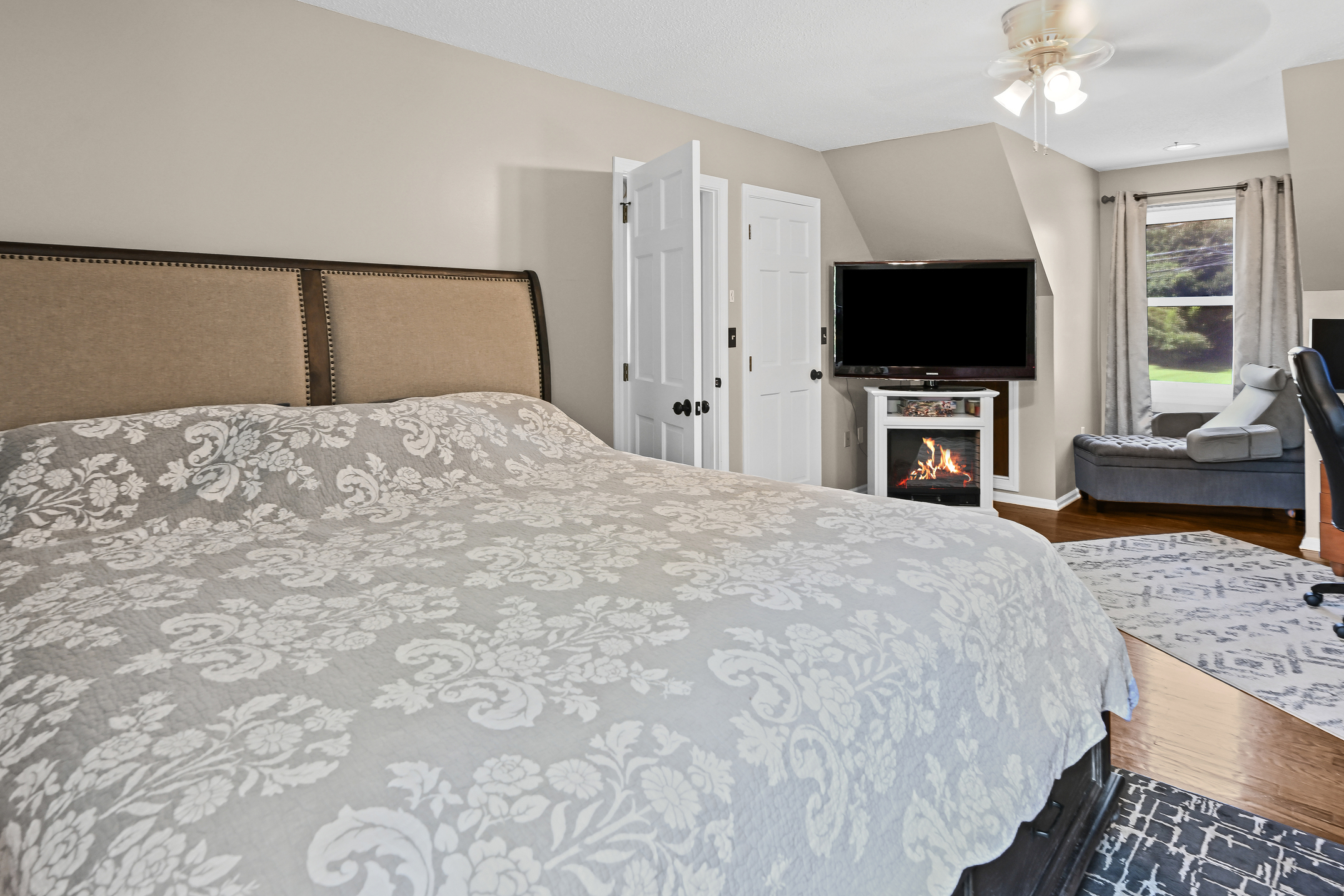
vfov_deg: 60.7
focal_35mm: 20
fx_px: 747
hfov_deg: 84.0
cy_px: 313
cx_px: 656
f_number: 8
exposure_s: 1/3
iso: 250
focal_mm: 14
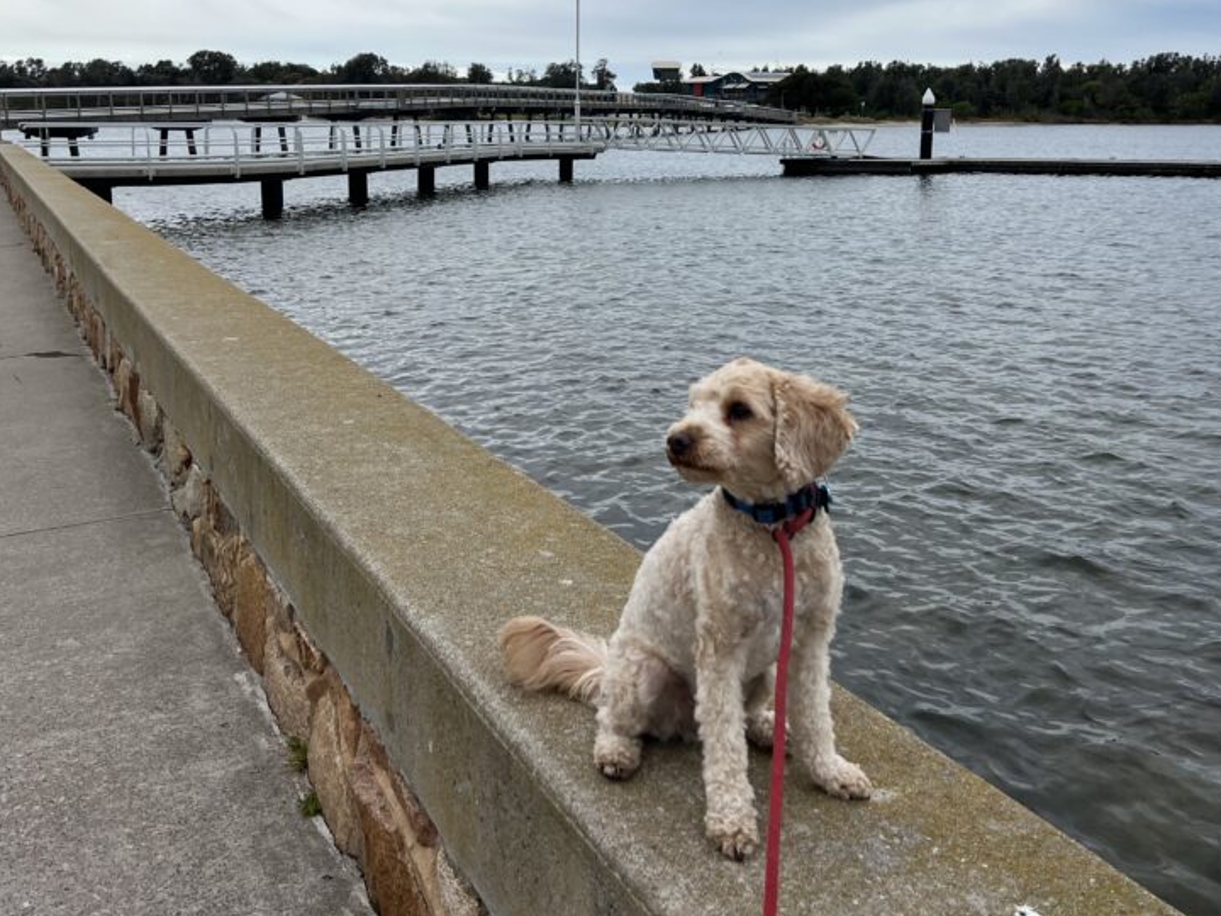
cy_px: 266
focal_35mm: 37
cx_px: 607
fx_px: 1305
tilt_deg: -6.5
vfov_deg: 38.0
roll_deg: -0.1
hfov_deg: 50.1
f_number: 1.5
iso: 50
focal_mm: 5.7
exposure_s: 1/3704
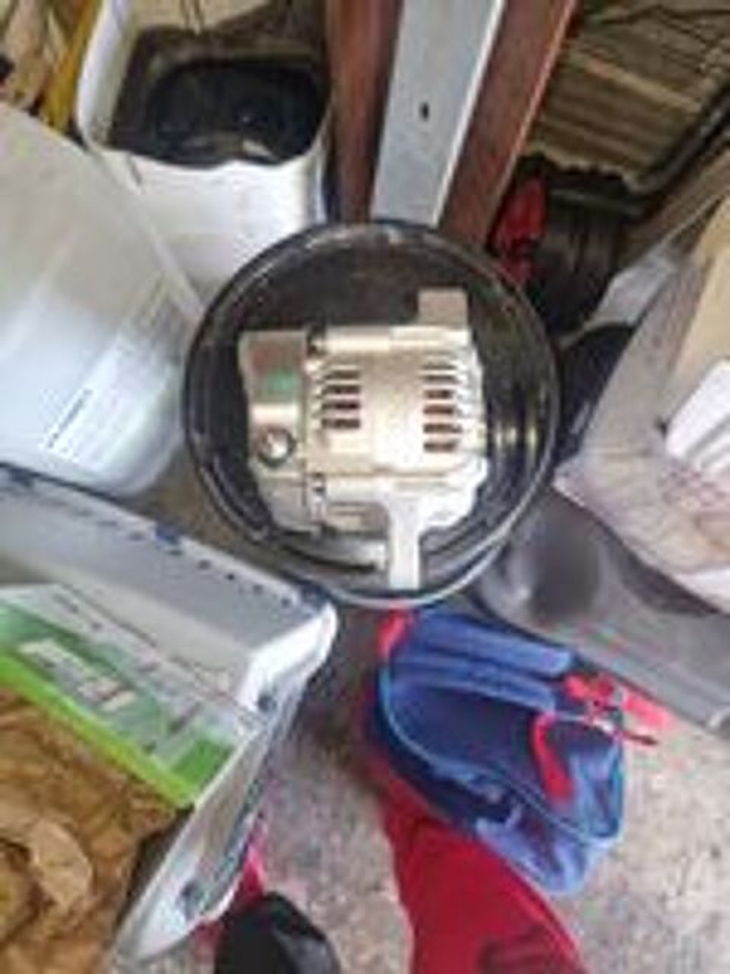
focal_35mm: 23
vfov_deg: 73.9
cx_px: 365
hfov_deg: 58.9
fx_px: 647
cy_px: 487
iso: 250
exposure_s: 1/100
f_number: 1.8
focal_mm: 5.4
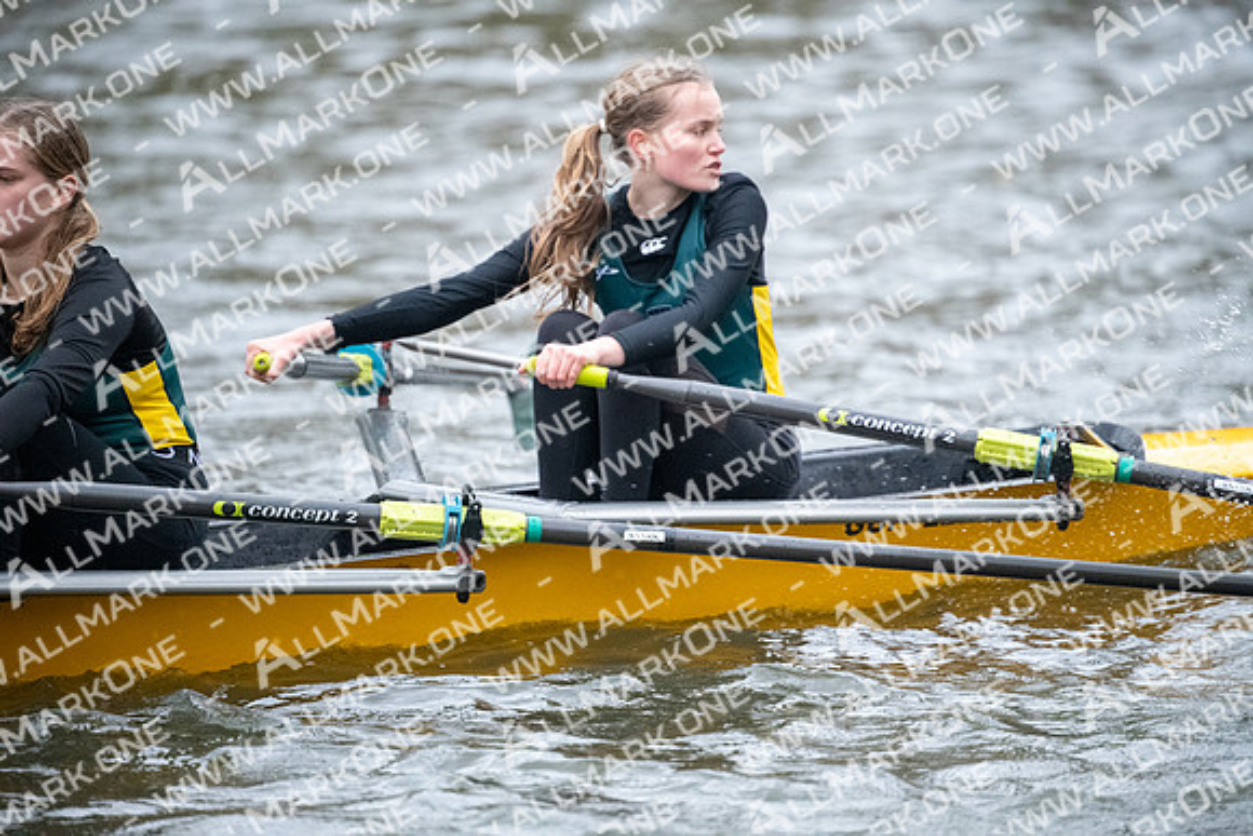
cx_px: 626
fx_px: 13925
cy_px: 418
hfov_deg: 5.2
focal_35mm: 400
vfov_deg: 3.4
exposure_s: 1/800
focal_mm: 400
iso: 11400
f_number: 4
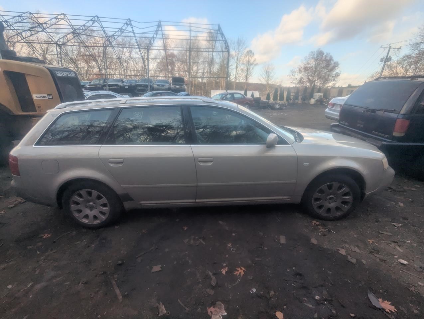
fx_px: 196
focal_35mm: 16
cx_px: 212
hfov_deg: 94.4
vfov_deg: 78.2
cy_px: 160
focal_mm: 2.35
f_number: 2.2
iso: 50
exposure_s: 1/544
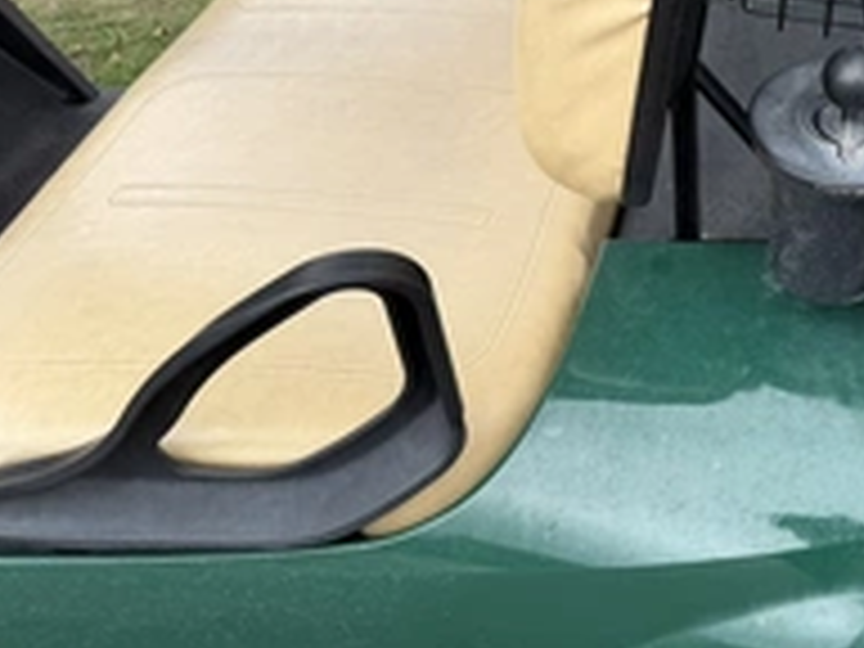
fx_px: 1248
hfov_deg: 34.9
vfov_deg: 28.2
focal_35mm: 50
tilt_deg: -28.1
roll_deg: +1.3
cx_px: 850
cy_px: 90
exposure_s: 1/1192
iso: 80
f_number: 1.78
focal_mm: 6.76
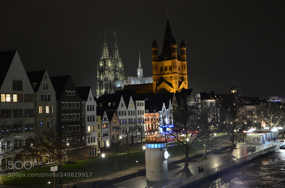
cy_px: 93
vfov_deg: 27.4
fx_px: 387
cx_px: 142
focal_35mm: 49
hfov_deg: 40.4
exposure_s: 1/3
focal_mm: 32
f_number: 4.5
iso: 1600
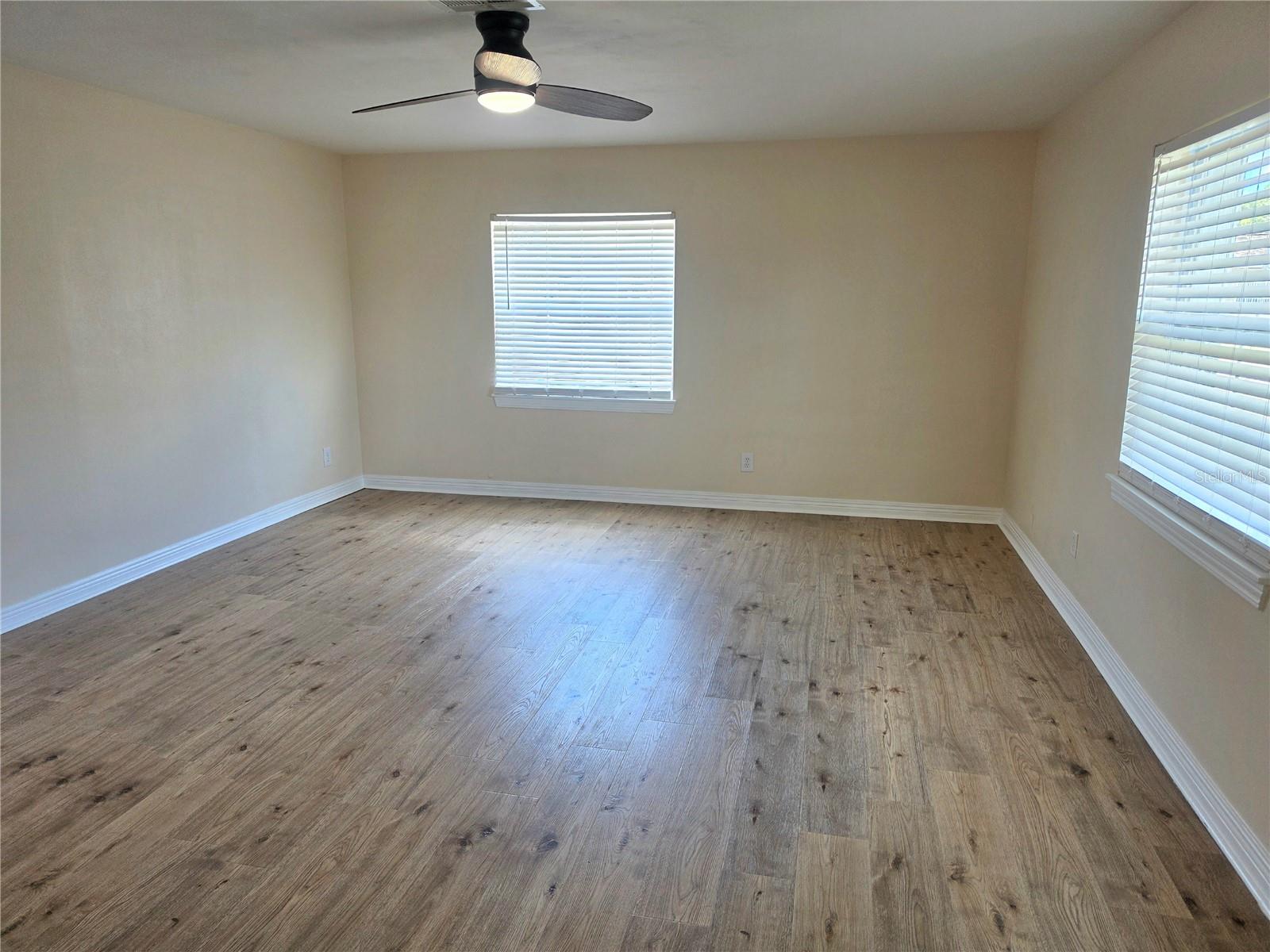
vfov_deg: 58.9
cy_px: 476
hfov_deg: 73.9
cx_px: 635
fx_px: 844
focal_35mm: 23
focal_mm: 6.5
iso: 32
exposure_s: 1/120
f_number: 1.4
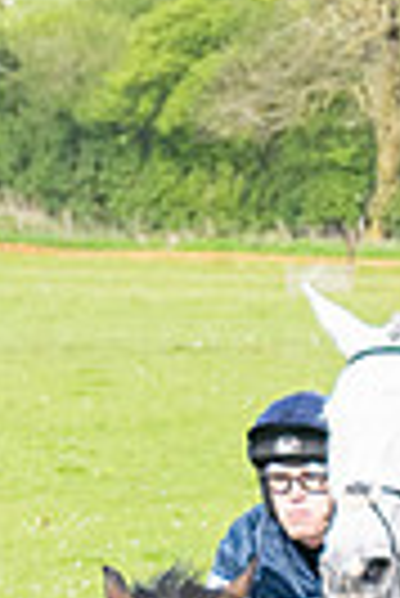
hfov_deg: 1.4
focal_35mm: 1008
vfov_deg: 2.0
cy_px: 711
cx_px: -1335
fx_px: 16755
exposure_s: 1/2000
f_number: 4
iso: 400
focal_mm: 98
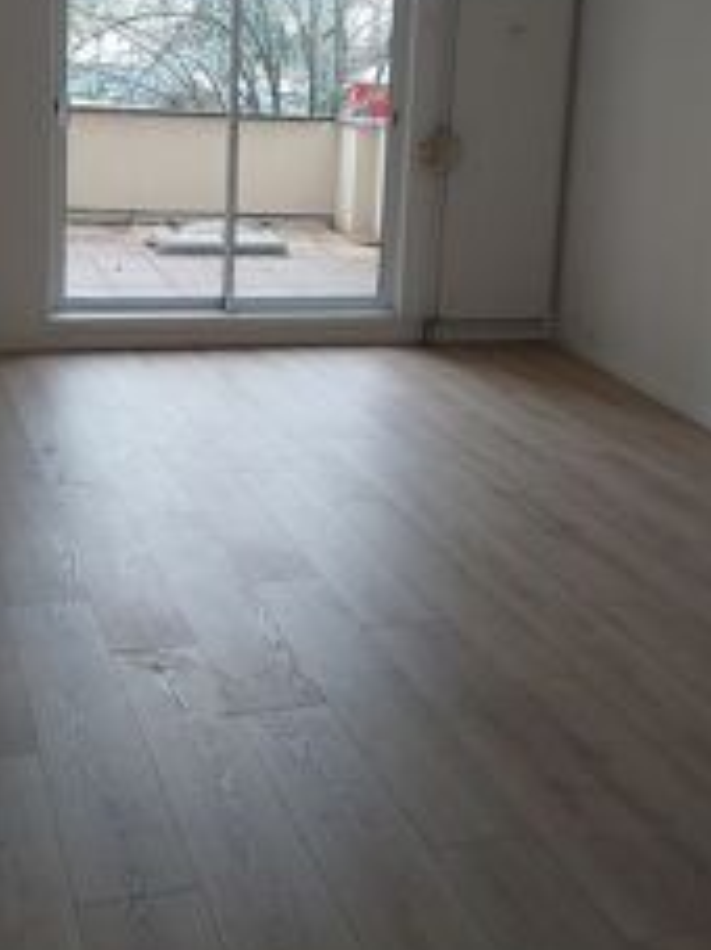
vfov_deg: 38.4
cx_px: 326
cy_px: 295
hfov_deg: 29.6
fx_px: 1343
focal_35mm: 49
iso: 100
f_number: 1.8
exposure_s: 1/50
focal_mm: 4
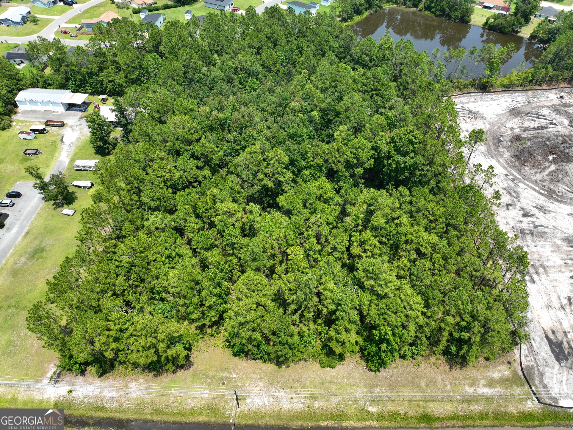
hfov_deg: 71.6
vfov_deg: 56.8
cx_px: 286
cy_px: 215
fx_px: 397
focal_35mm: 24
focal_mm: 12.29
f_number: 2.8
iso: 100
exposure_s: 1/1000
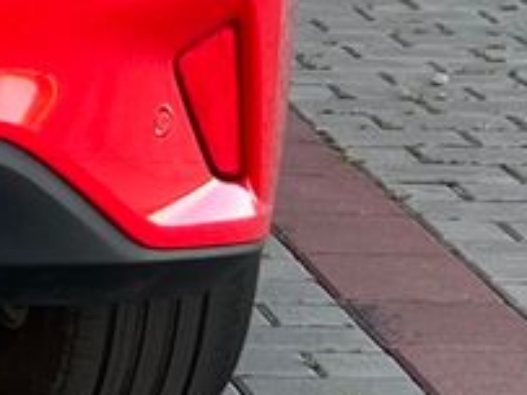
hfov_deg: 12.5
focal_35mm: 131
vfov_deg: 10.7
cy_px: -294
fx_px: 1993
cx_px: -657
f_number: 1.5
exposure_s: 1/121
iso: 50
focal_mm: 5.7
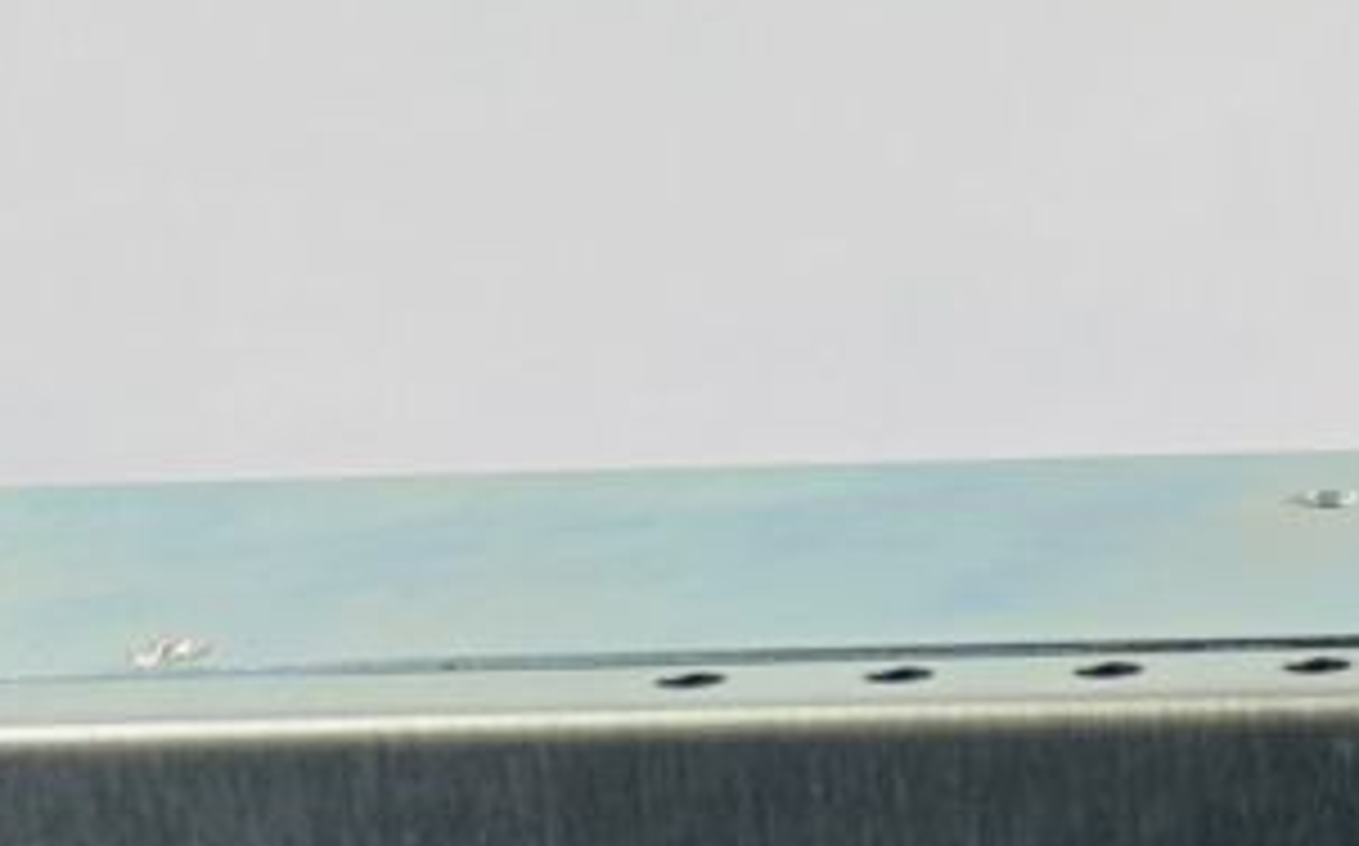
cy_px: 2758
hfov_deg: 14.7
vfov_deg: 8.0
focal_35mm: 135
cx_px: 1854
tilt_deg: -46.7
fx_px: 4994
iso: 80
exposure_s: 1/120
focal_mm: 6.86
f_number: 1.78
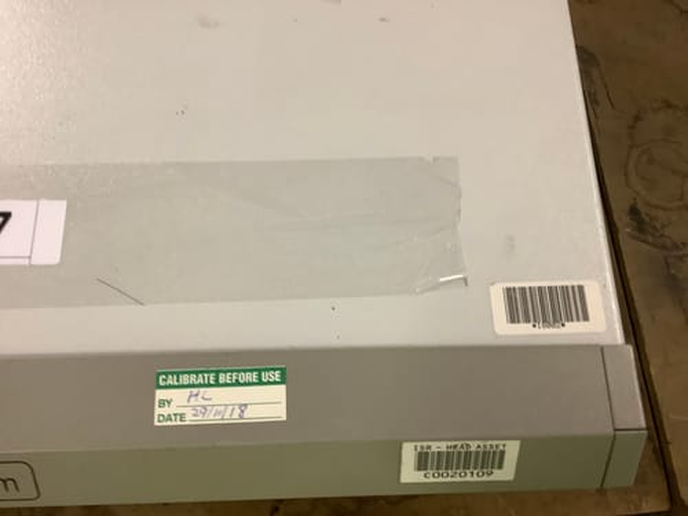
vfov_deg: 45.4
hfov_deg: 58.4
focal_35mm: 31
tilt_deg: -72.3
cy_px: 258
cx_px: 344
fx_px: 616
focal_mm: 3.3
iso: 160
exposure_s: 1/50
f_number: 2.4
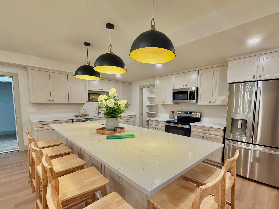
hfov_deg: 90.7
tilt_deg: -5.2
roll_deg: -0.4
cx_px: 154
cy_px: 117
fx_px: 137
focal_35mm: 17
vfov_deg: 74.4
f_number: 2.2
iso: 320
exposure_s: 1/120
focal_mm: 2.22
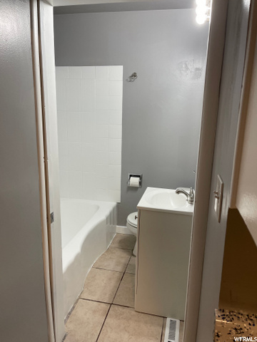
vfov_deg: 67.3
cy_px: 171
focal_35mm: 26
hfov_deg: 53.1
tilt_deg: -13.1
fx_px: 257
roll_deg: -0.8
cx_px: 128
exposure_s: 1/120
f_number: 1.6
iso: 125
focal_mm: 5.1
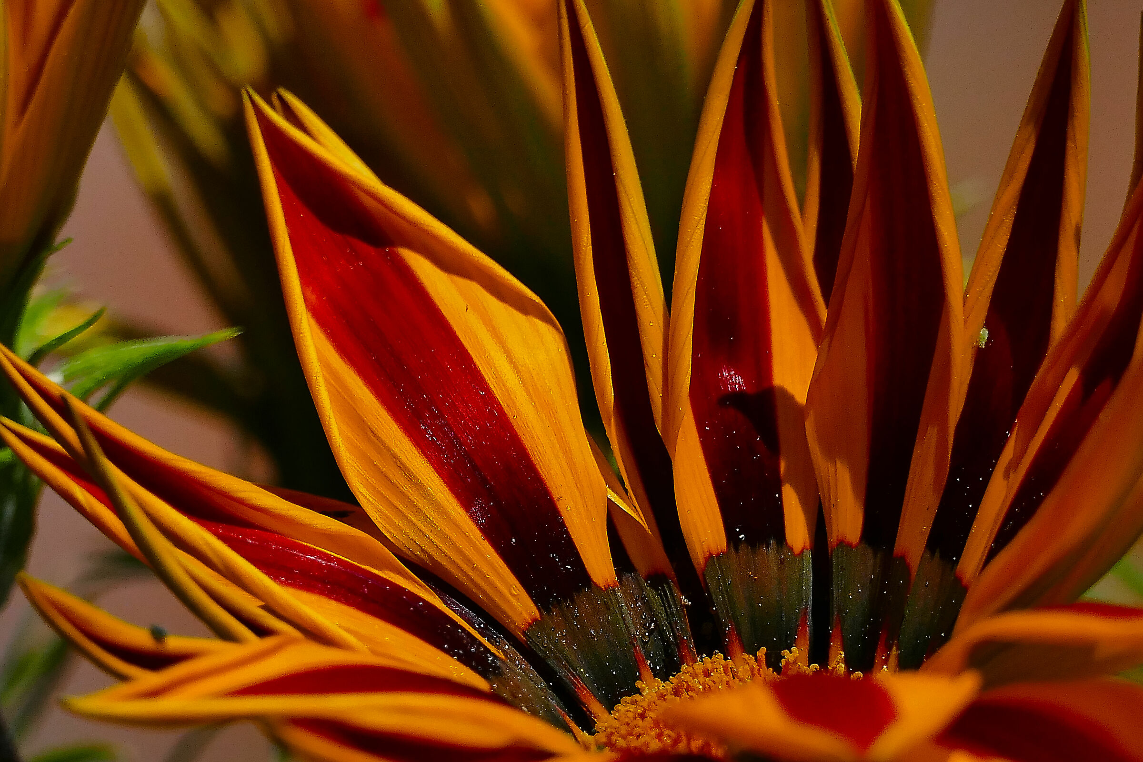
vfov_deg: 1.7
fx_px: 25398
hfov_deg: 2.6
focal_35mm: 800
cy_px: 381
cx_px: 572
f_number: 4
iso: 320
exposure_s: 1/6400
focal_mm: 146
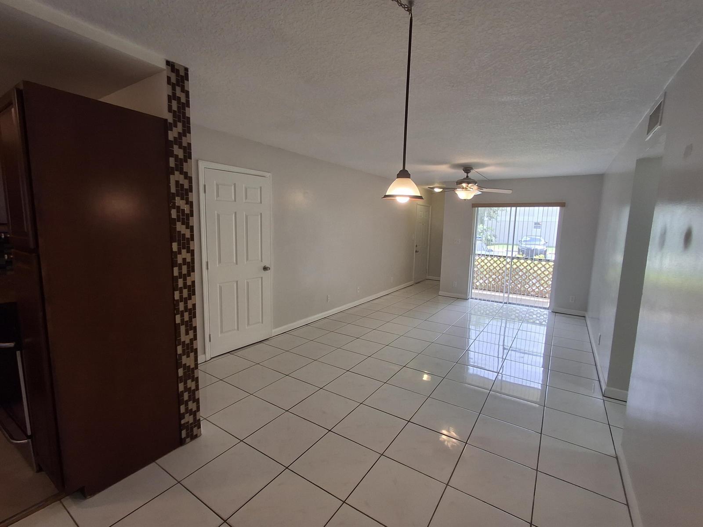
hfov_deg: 94.5
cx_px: 352
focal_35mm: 16
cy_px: 264
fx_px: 325
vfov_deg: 78.1
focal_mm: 1.64
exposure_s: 1/60
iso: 40
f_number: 2.2
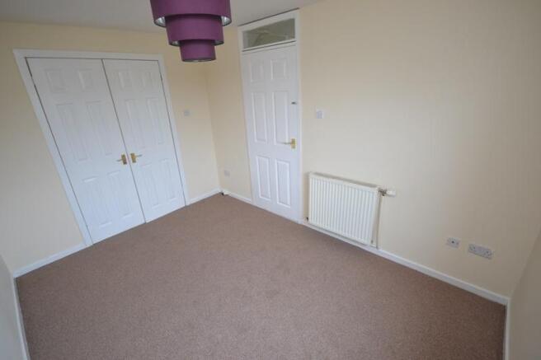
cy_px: 180
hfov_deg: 95.0
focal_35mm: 16
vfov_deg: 72.0
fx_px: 248
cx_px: 270
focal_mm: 11
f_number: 4.2
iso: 900
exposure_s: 1/30
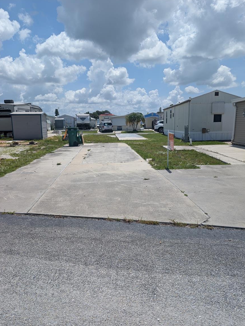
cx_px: 126
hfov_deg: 55.0
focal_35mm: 25
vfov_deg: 69.3
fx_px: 235
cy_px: 168
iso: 21
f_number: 1.68
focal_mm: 6.9
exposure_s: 1/1825
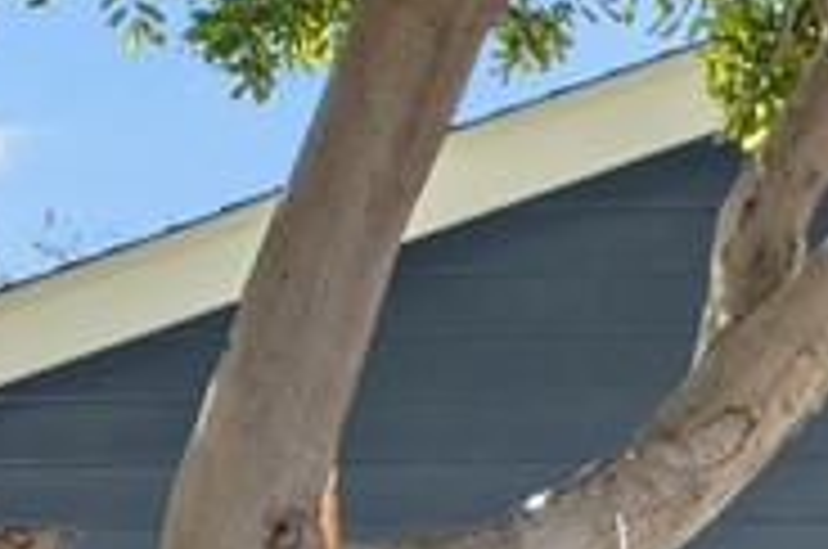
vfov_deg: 6.3
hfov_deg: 9.2
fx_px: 4890
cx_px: 1476
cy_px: 1044
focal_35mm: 213
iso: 100
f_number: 8
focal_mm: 24
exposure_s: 1/30
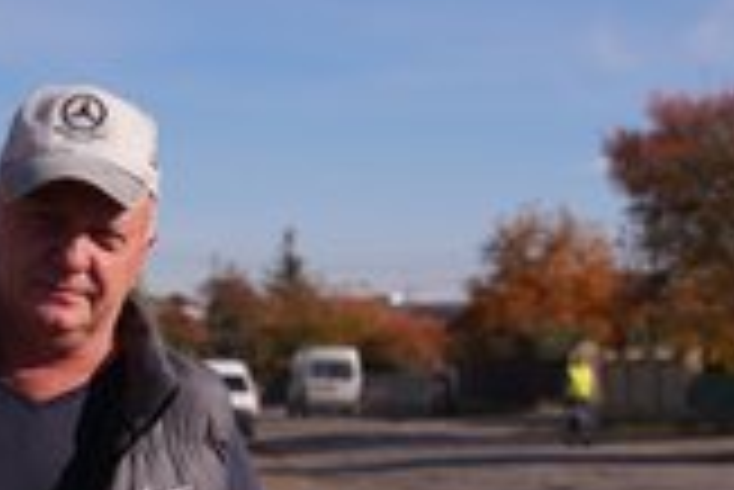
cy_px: 510
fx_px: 2449
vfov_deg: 11.3
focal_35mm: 120
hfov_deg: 17.0
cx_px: 302
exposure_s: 1/800
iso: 100
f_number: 5
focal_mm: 49
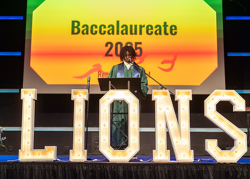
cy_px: 90
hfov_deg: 36.7
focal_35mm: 53
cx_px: 125
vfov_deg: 26.6
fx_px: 377
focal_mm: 50
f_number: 1.2
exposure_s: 1/400
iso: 1000
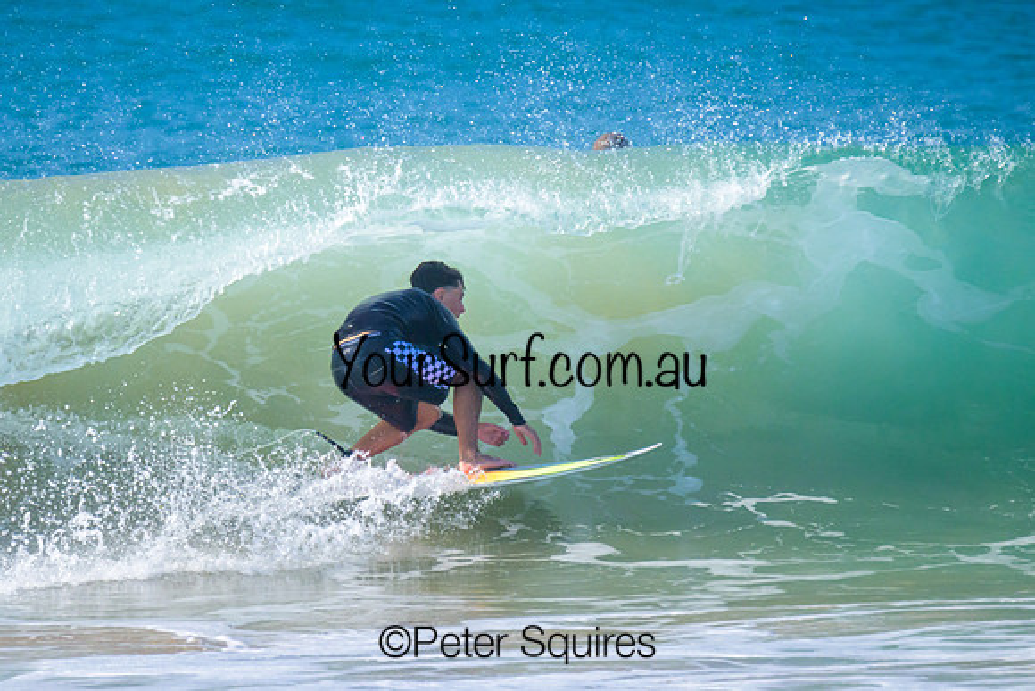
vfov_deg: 1.9
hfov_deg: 2.9
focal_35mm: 715
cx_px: 405
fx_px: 20547
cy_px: 276
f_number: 8
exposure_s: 1/2000
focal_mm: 560
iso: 1800
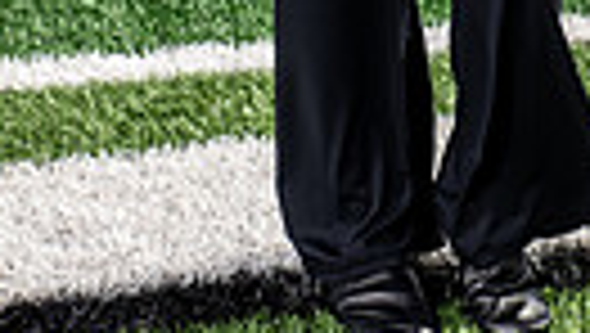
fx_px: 2709
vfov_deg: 6.6
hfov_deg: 12.4
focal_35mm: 173
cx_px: 356
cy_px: -544
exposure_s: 1/400
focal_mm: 48
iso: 125
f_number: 7.1
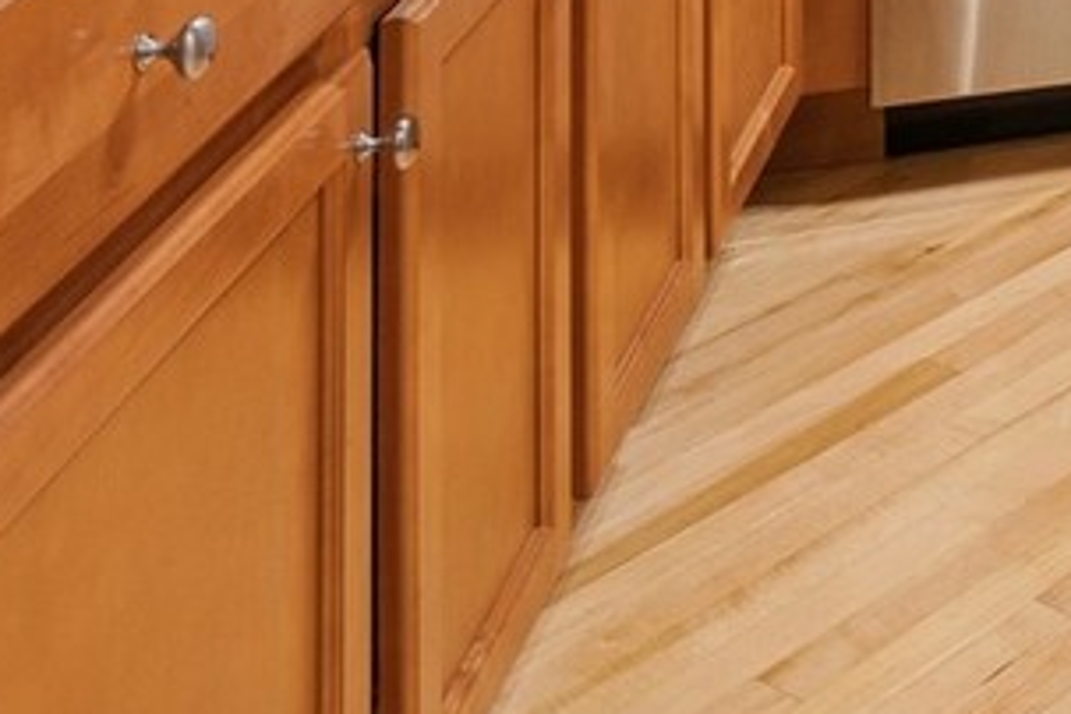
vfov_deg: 14.2
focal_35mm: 75
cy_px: -852
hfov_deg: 18.8
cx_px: 2057
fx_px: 2231
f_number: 9.5
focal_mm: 14
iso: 200
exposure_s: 1/4
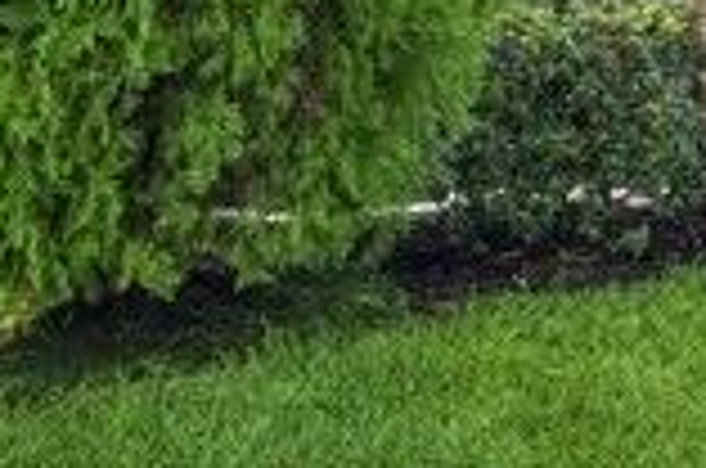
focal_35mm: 92
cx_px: 1115
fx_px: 1801
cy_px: -223
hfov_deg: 19.0
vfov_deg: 13.9
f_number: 8
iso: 200
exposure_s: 1/200
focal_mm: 12
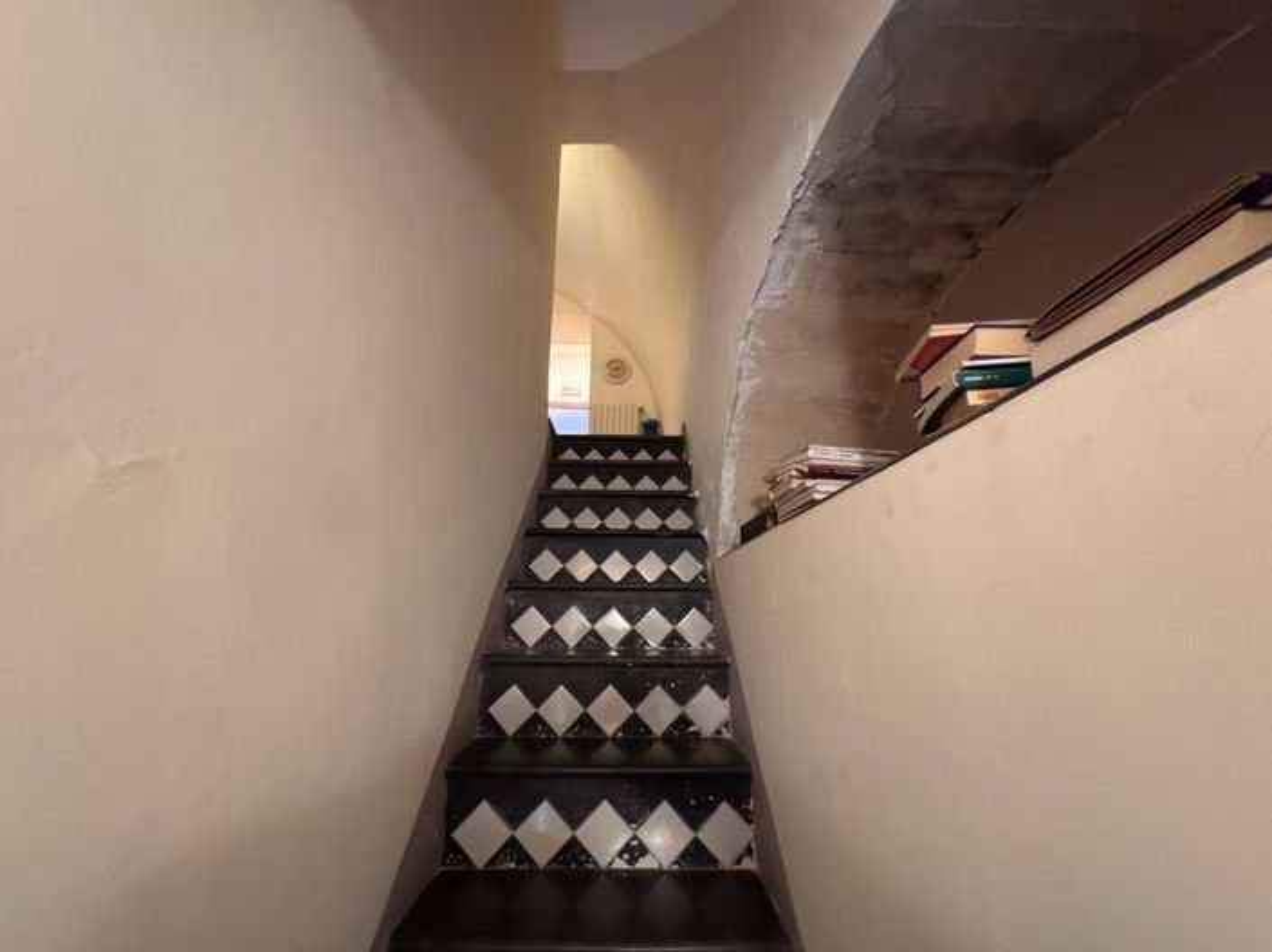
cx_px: 636
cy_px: 476
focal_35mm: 14
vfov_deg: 85.6
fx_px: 514
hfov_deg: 102.1
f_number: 2.2
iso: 1250
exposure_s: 1/50
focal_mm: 2.22
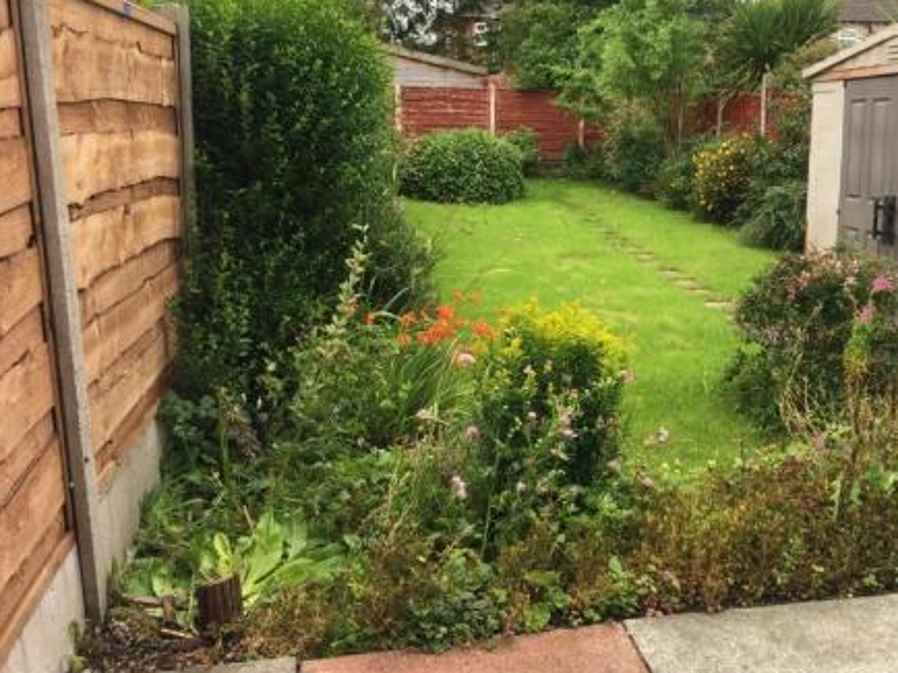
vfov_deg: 36.7
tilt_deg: -12.6
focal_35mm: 39
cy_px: 279
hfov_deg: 47.4
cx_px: 562
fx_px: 1011
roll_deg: -0.7
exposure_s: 1/570
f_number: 2.2
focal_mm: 4.15
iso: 32
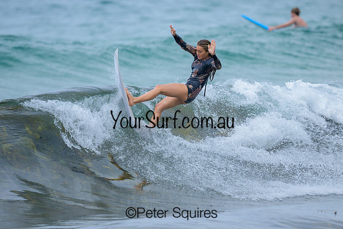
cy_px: 121
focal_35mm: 912
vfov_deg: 1.5
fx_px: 8687
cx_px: 152
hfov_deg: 2.3
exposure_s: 1/2000
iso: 500
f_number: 6.3
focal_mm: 800
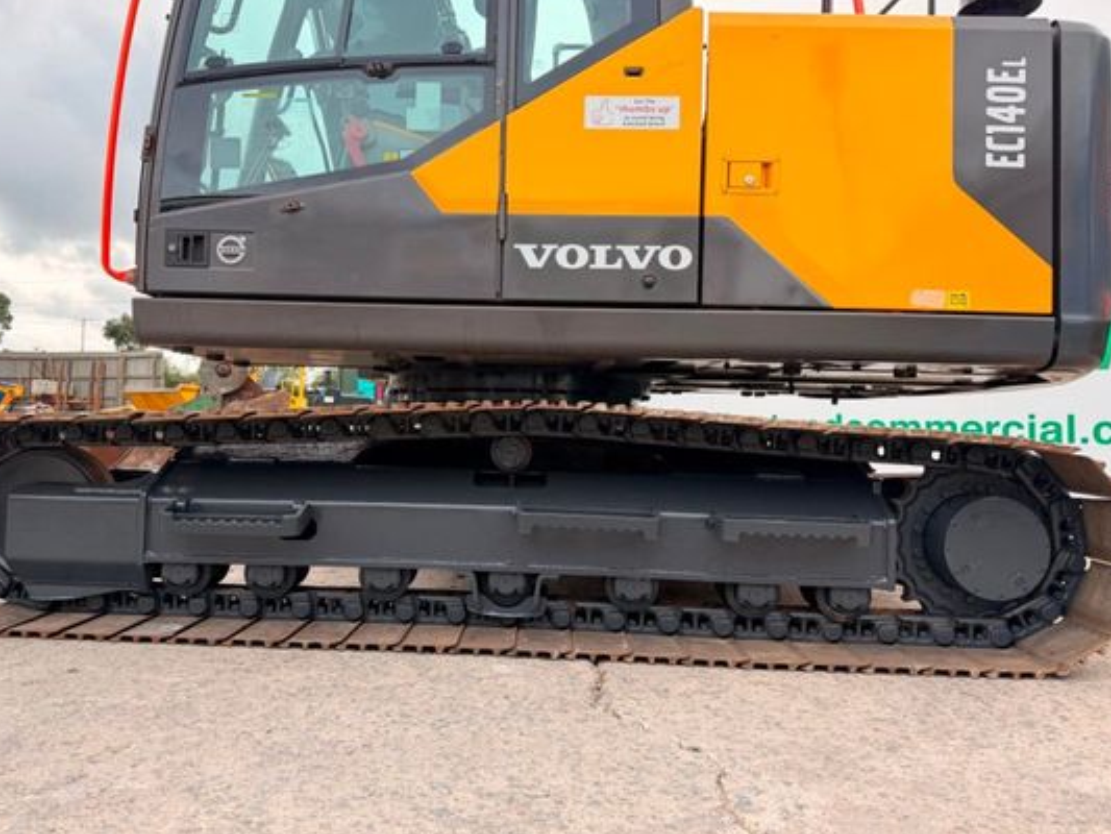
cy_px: 384
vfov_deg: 51.3
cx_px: 492
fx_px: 867
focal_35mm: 27
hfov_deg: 65.1
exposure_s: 1/909
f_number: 1.78
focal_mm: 6.76
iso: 100
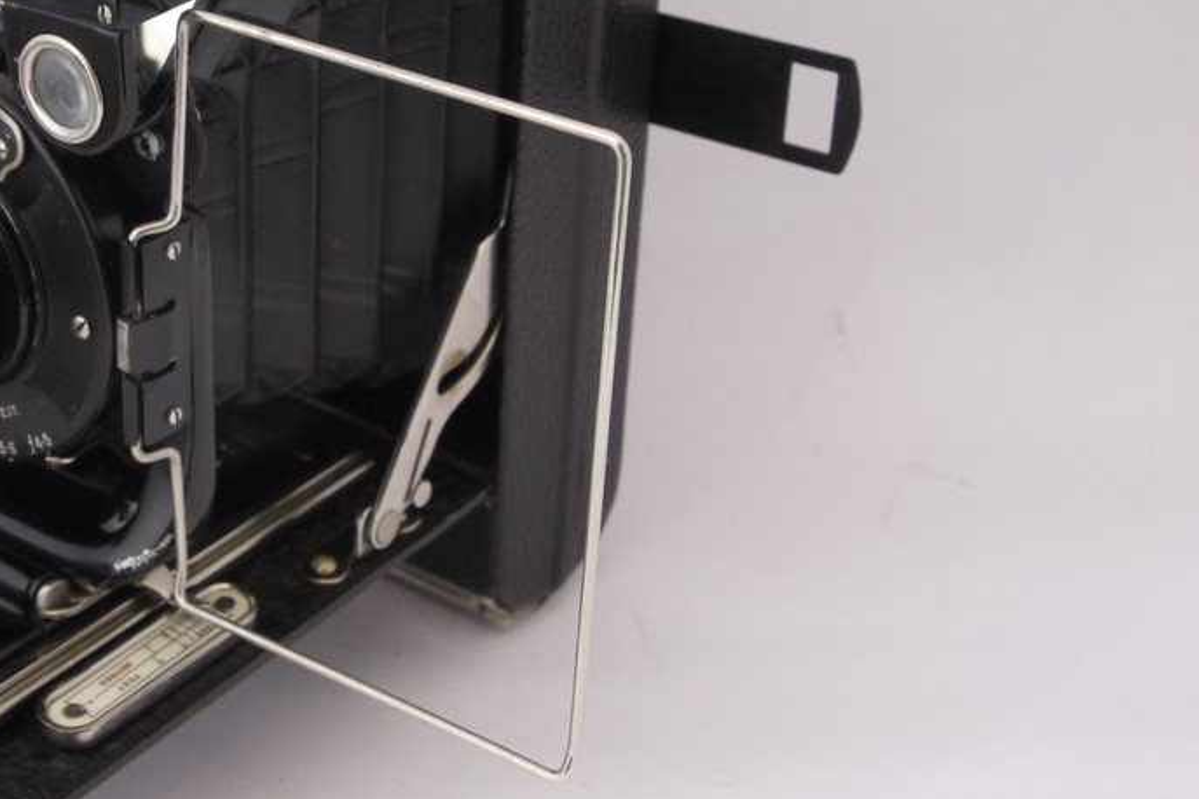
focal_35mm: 69
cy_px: 154
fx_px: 2298
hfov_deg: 28.3
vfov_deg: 19.5
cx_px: 168
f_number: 10
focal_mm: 19
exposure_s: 1/6
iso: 400
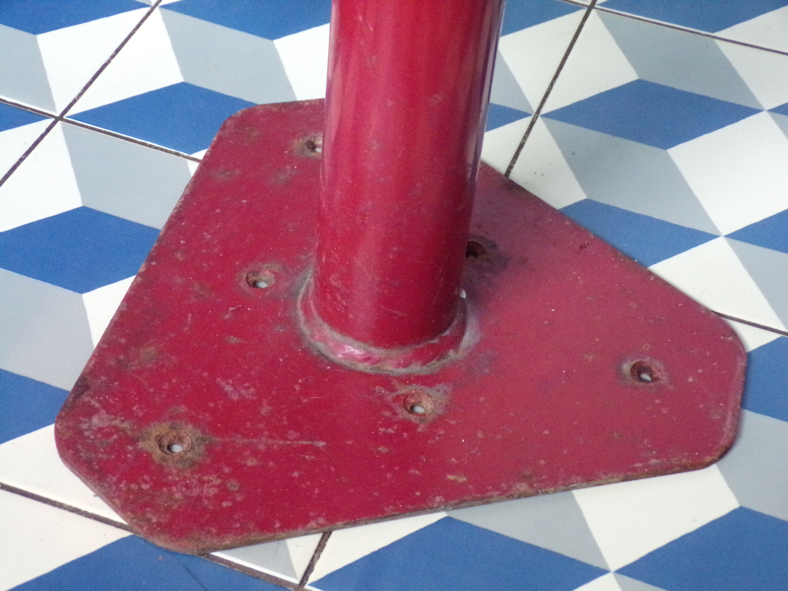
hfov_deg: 29.8
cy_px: 296
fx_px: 1480
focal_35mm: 65
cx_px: 394
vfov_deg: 22.6
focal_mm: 11.6
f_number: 3.8
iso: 800
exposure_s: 1/25
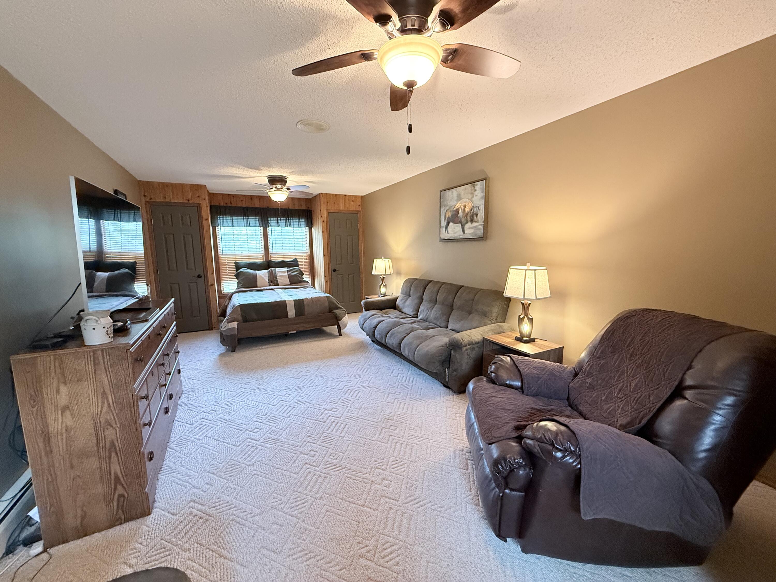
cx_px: 388
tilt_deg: -6.9
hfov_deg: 102.1
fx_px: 314
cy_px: 291
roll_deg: +1.3
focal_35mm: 14
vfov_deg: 85.7
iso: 640
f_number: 2.2
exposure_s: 1/60
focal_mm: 2.22
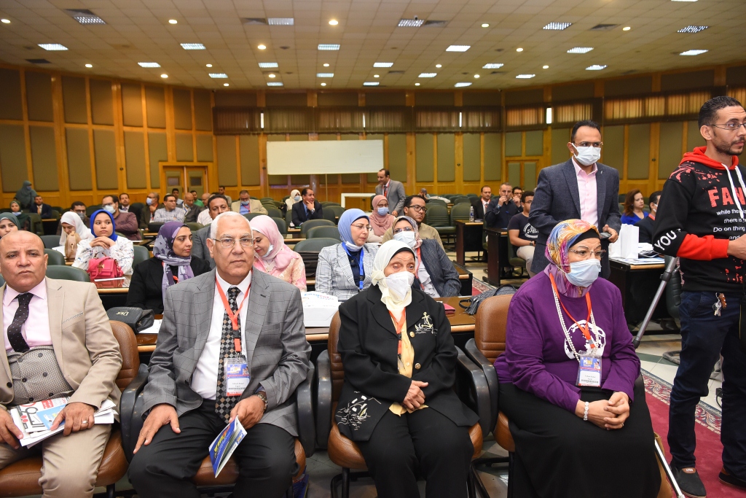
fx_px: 580
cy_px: 249
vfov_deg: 46.4
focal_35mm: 28
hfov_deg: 65.5
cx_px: 373
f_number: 4.5
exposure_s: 1/125
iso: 2500
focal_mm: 28
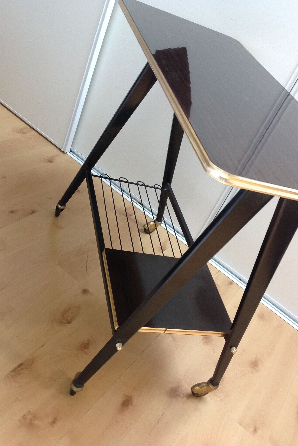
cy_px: 221
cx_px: 158
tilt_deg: -33.4
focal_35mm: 37
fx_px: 459
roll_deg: -25.1
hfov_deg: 35.9
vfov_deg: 51.9
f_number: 2.4
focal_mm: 4.28
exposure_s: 1/15
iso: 200
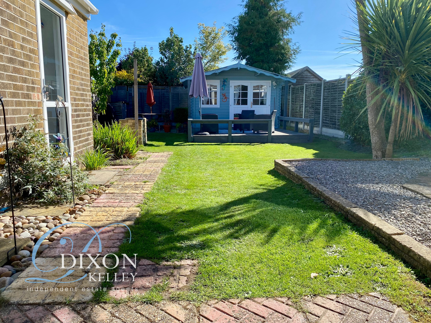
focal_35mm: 26
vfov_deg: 53.1
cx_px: 216
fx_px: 324
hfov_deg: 67.3
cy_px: 162
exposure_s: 1/1543
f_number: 1.8
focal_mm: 4.25
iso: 32
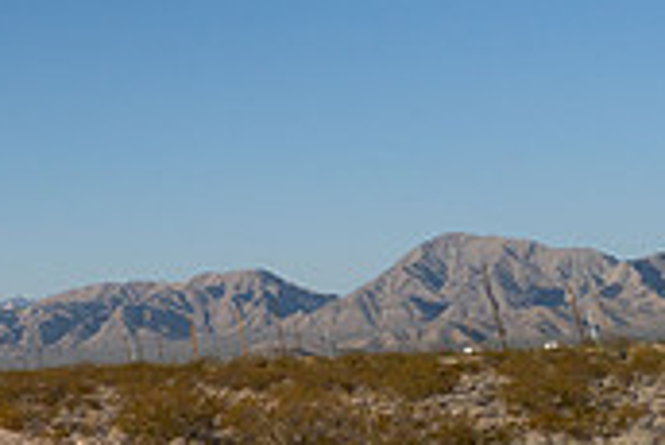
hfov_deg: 20.6
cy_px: -257
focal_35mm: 81
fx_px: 1497
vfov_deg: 15.4
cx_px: -387
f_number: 9
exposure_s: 1/2000
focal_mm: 24
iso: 800
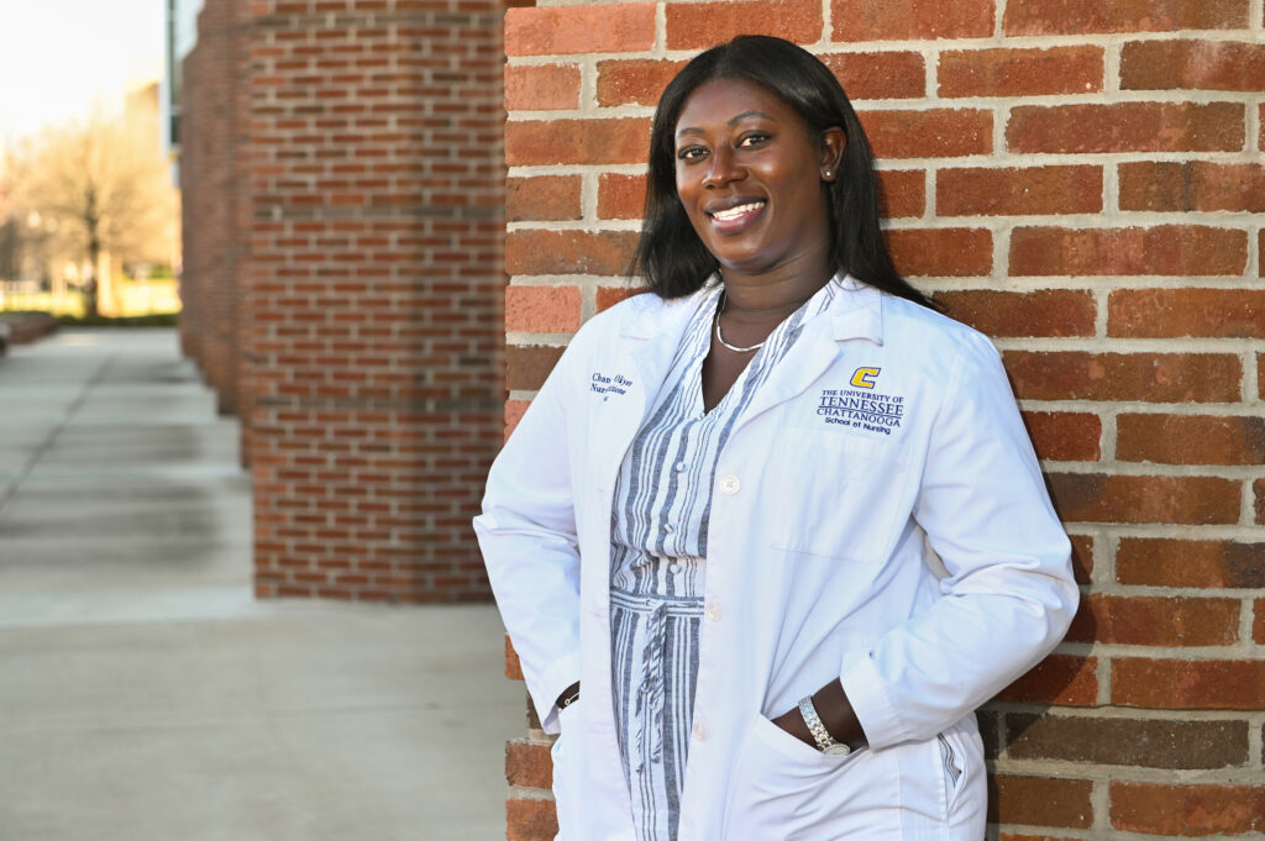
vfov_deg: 19.4
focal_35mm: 70
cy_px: 420
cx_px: 632
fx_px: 2458
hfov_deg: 28.9
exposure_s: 1/200
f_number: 5.6
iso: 320
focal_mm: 70
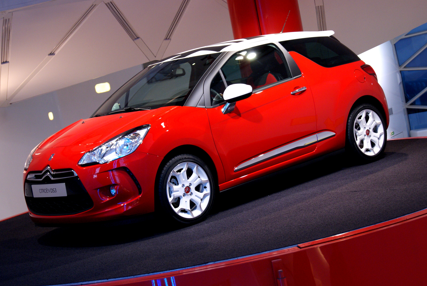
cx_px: 219
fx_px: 950
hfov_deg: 25.3
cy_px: 145
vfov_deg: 17.1
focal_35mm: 80
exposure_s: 1/30
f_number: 5.6
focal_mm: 50
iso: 400
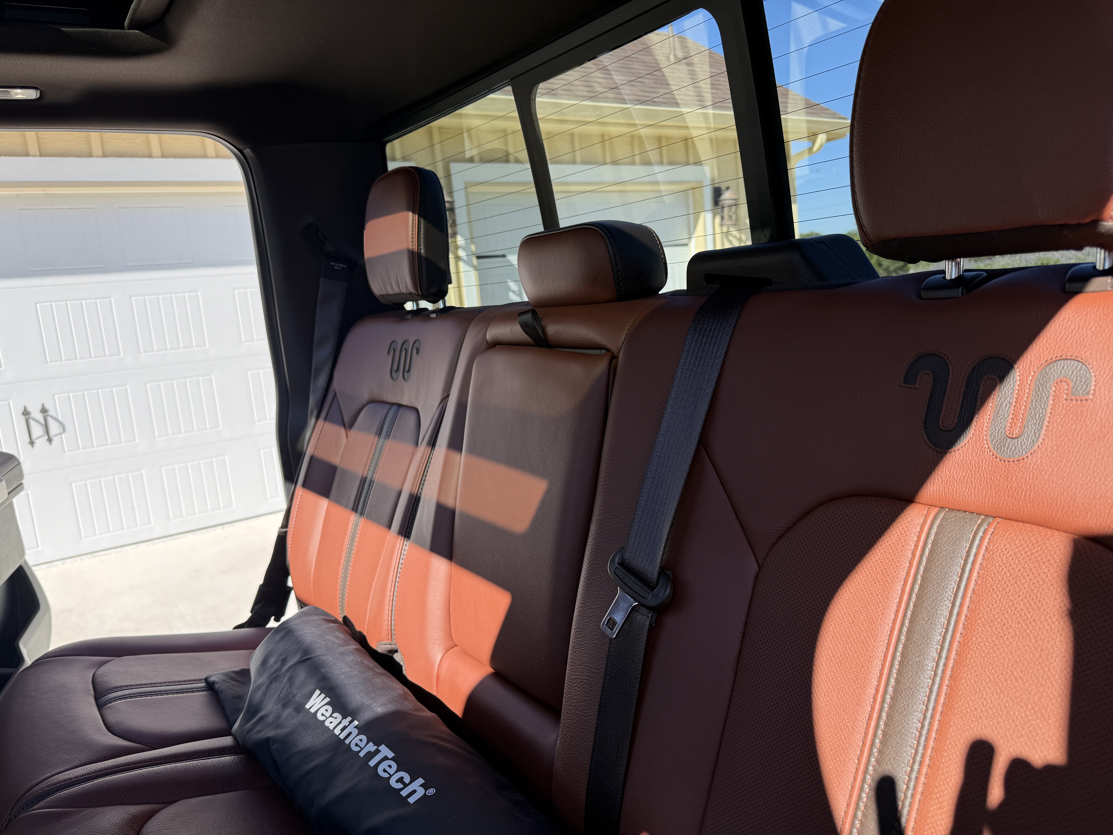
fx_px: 772
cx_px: 556
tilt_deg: -8.5
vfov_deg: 56.8
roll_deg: +5.1
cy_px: 418
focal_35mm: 24
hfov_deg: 71.6
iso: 80
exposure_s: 1/1046
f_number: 1.78
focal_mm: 6.76
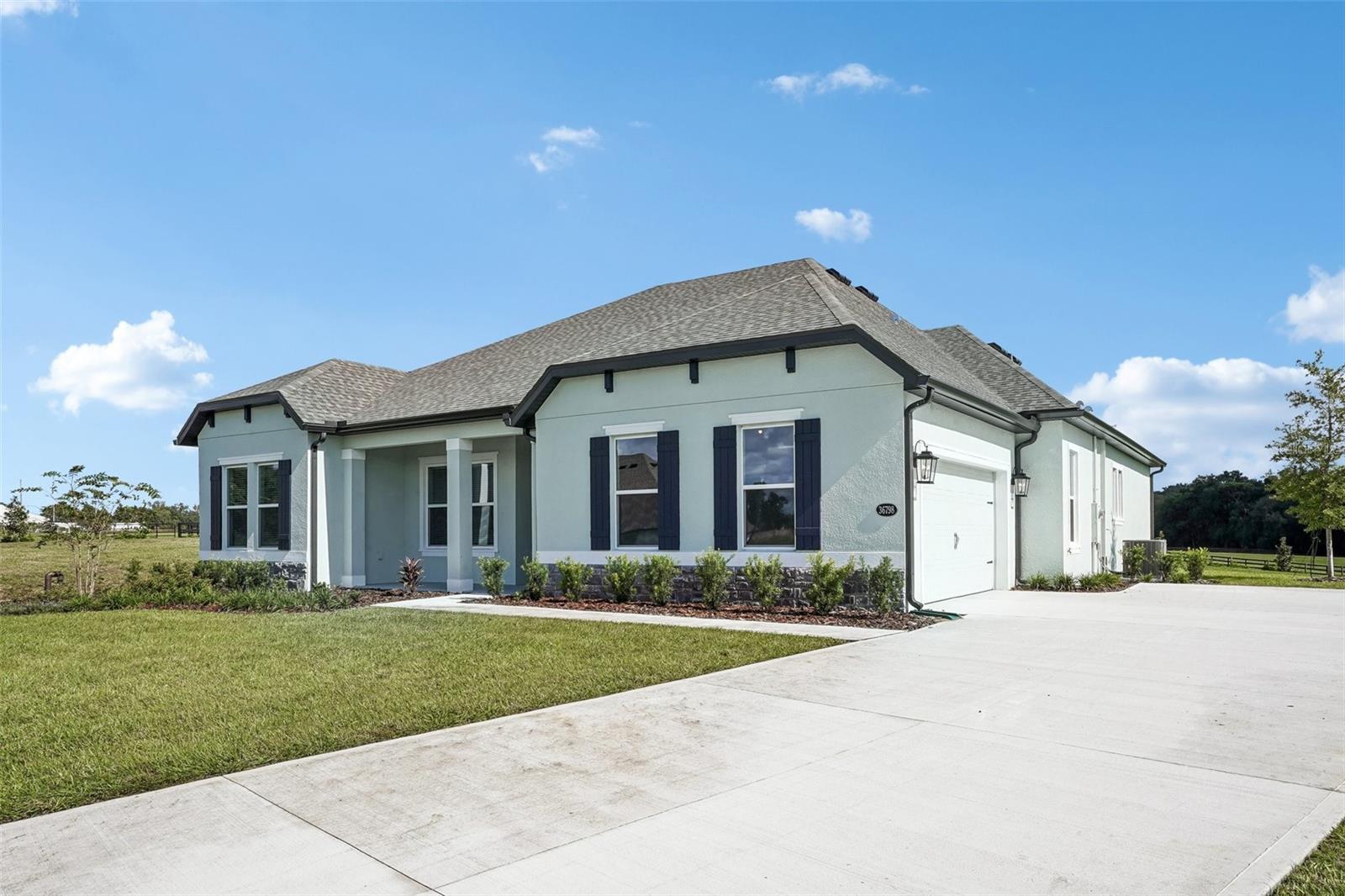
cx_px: 672
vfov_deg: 53.1
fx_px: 896
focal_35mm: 24
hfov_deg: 73.8
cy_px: 448
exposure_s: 1/50
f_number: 20
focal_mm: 24
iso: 100
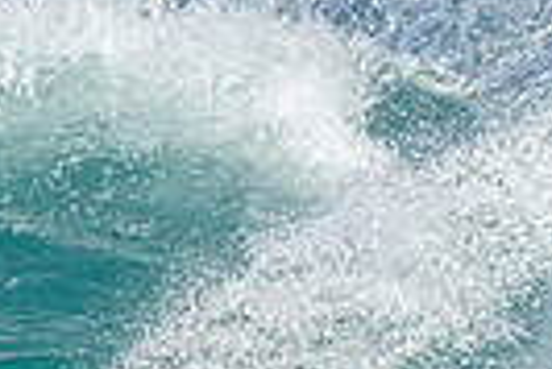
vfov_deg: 0.5
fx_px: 46863
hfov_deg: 0.7
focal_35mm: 3053
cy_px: 453
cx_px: -55
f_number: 11
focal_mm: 600
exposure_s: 1/1600
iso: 800
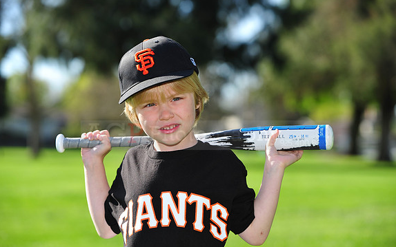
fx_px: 1166
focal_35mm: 108
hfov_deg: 19.3
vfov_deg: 12.1
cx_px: 197
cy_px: 129
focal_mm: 105
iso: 200
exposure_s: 1/800
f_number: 4.5
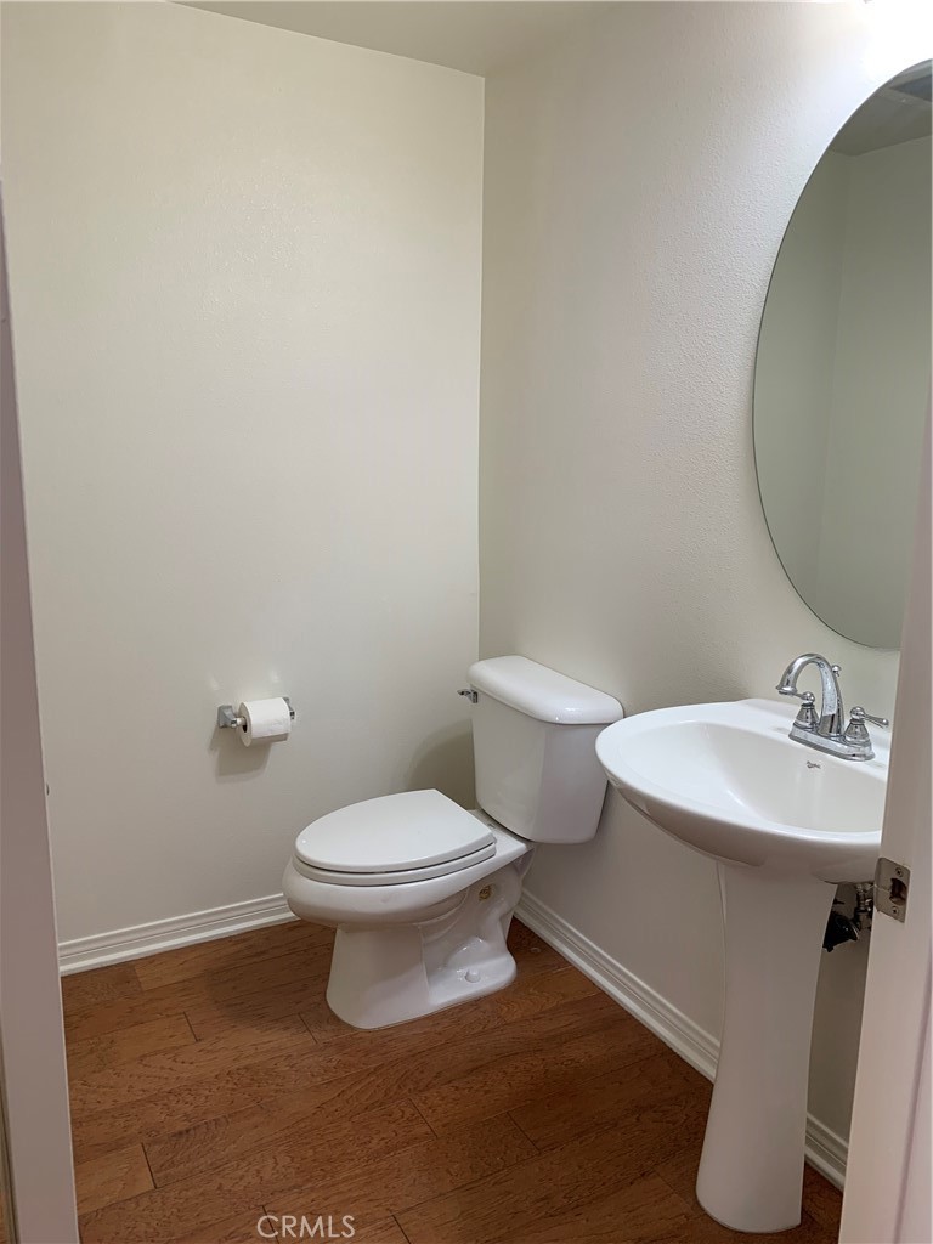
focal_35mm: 26
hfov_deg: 53.1
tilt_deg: -10.5
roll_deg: -0.8
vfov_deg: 67.3
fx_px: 934
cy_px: 622
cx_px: 466
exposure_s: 1/60
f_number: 1.8
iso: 64
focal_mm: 4.25
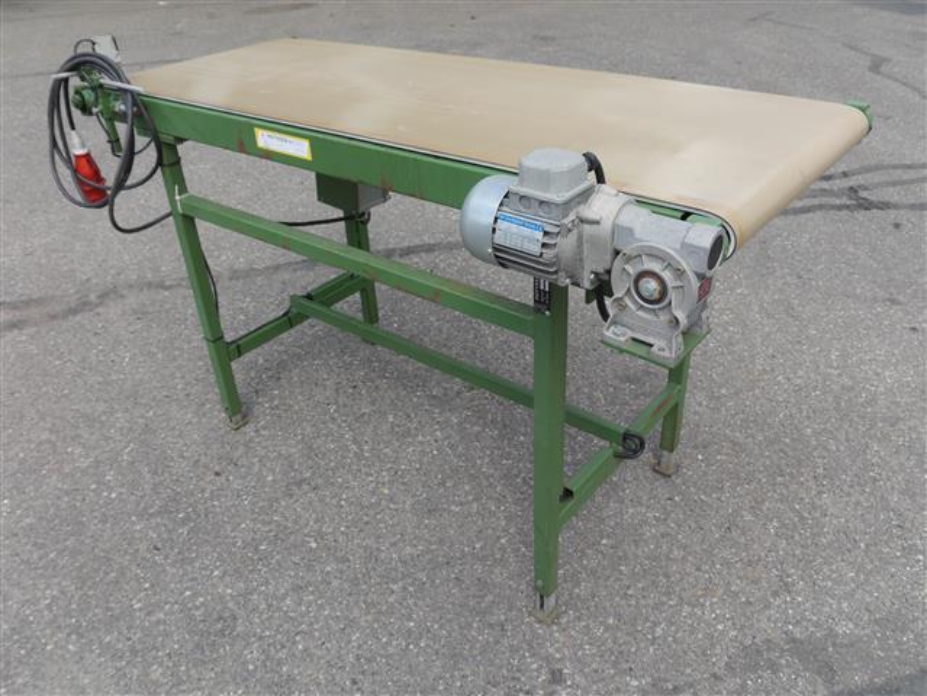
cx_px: 464
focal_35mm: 28
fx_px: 750
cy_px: 348
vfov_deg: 49.8
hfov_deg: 63.4
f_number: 6.3
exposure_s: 1/320
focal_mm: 14
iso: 160
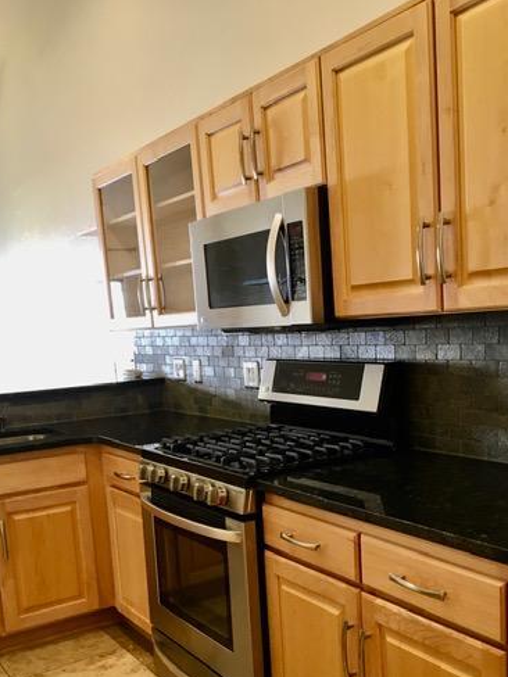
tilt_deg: -10.9
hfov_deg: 37.6
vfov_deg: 48.3
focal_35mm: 38
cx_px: 298
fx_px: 744
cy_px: 440
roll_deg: +2.4
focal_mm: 4.15
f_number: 2.2
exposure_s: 1/30
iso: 80
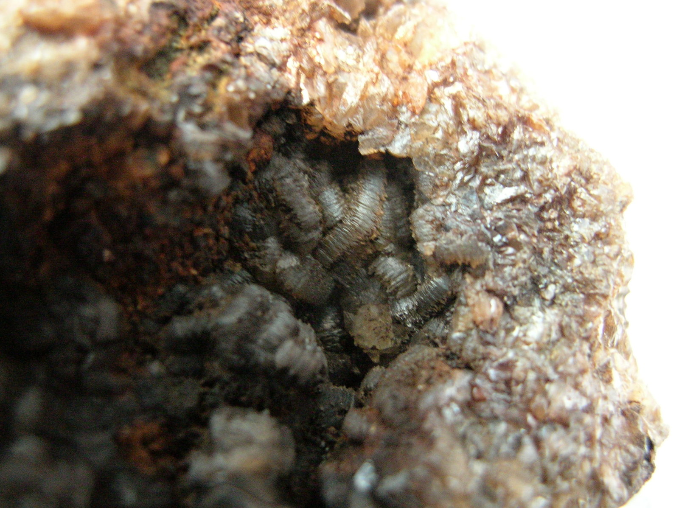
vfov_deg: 39.6
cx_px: 340
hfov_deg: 51.4
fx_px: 706
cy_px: 254
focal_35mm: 36
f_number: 2.7
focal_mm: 6
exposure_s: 1/2.8
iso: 300
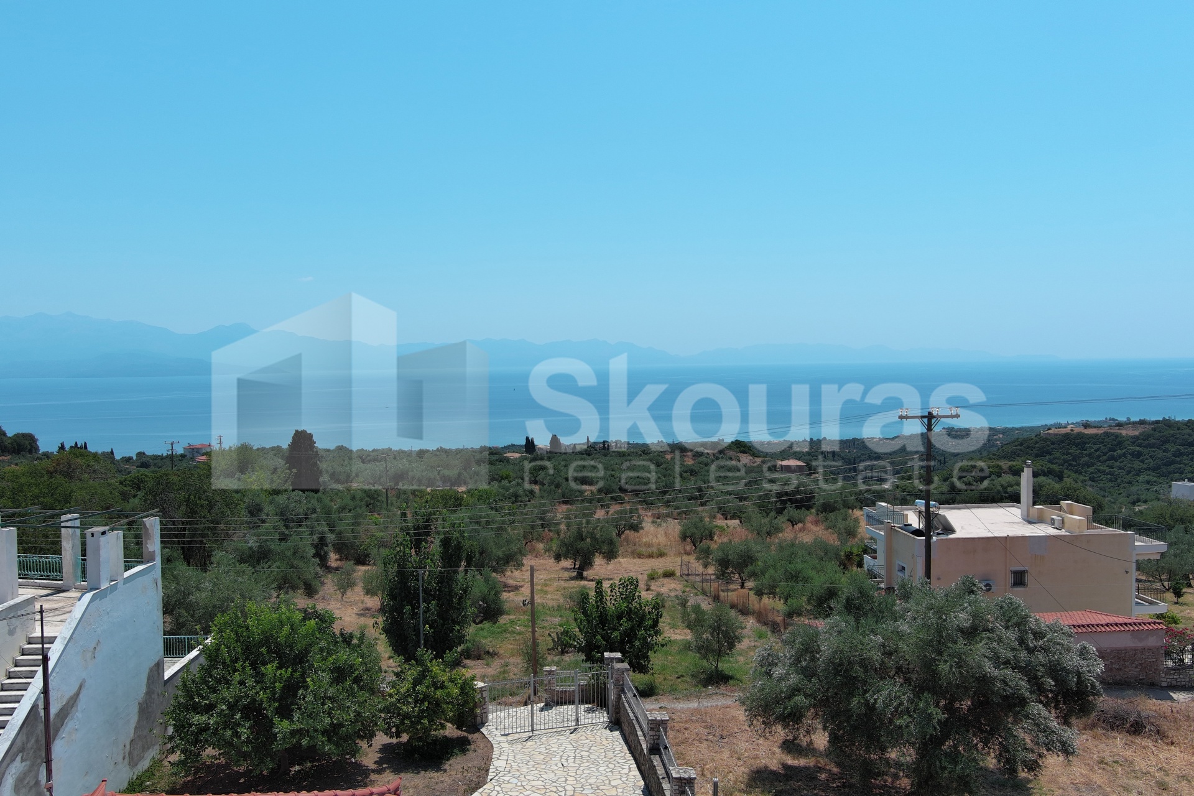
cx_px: 597
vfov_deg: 45.0
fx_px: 962
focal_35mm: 29
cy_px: 398
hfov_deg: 63.7
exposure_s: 1/82.3
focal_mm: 10.57
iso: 100
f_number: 2.8
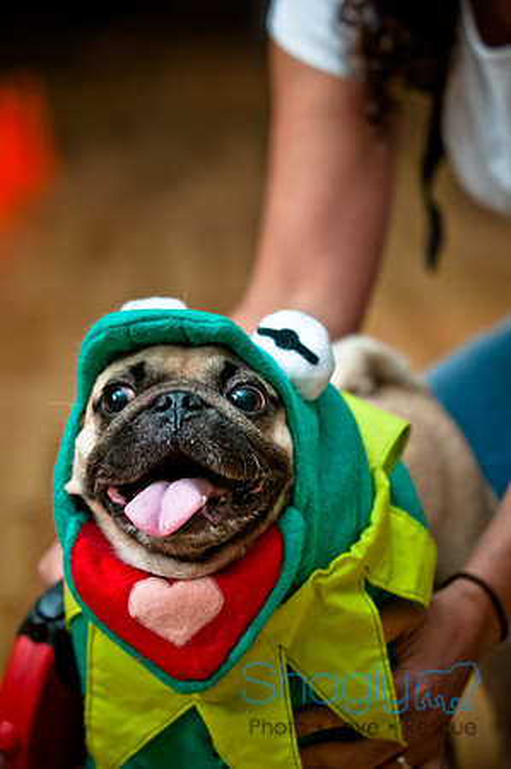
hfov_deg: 11.4
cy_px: 384
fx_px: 2561
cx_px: 256
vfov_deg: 17.1
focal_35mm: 120
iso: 200
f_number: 2.8
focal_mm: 80
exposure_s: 1/200
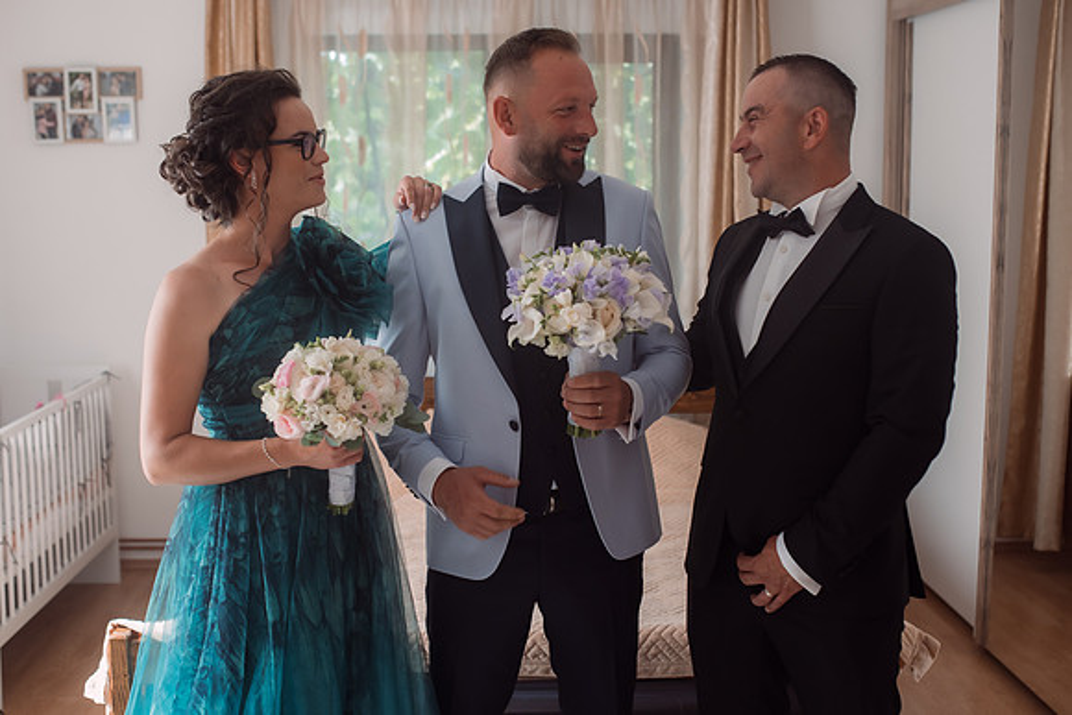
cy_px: 363
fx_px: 1338
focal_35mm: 45
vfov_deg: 29.9
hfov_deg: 43.6
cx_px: 522
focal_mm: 35
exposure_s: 1/200
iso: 400
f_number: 2.8
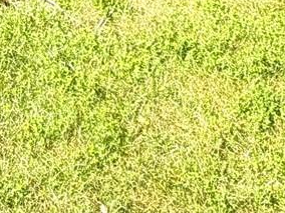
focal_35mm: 101
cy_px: -339
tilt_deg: -0.1
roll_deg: +0.6
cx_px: 77
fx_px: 832
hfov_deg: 19.3
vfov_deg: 11.4
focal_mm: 2.22
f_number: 2.2
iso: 80
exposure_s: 1/121
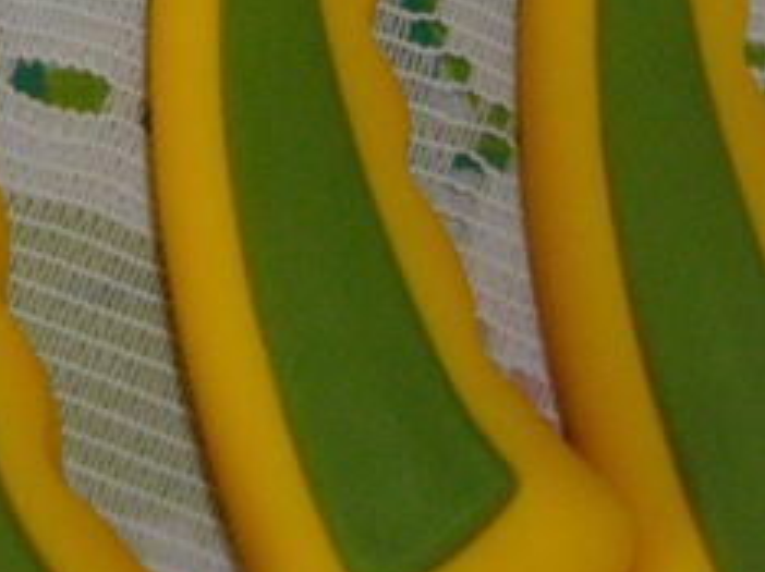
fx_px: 3025
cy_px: -144
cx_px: -422
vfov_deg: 10.6
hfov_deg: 13.5
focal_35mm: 137
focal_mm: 5.7
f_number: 2.9
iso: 200
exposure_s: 1/50
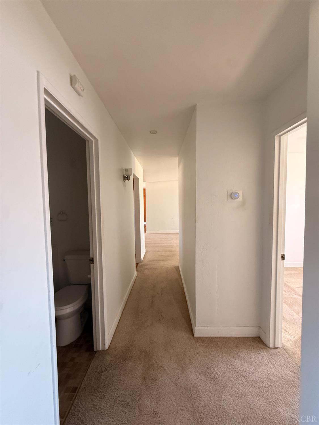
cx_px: 160
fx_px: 172
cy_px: 212
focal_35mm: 14
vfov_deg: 102.1
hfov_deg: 85.7
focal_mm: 2.22
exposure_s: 1/87
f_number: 2.2
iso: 320
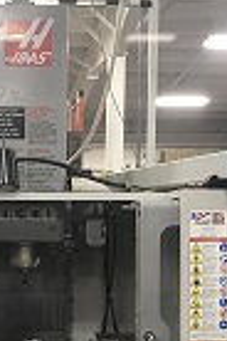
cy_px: 305
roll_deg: +0.1
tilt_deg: -6.0
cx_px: 25
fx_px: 804
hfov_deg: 15.9
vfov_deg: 23.3
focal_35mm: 85
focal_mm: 3.99
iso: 32
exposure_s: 1/30
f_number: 1.8
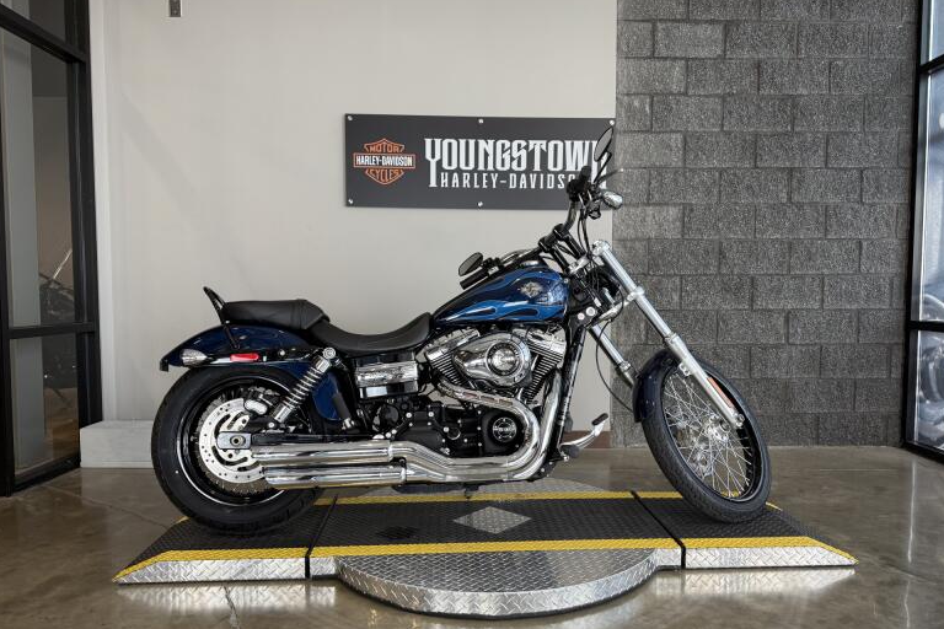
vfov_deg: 49.5
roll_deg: +0.4
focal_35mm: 26
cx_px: 486
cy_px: 334
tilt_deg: -1.2
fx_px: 682
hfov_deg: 69.4
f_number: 1.78
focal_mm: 6.76
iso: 160
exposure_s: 1/120
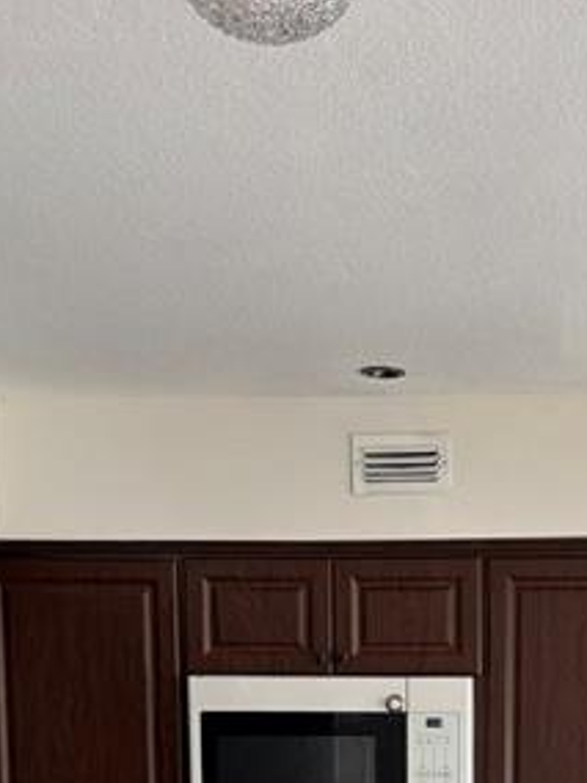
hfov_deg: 22.3
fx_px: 1470
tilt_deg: -5.5
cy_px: 857
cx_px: 471
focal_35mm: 65
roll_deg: -0.8
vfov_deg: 27.4
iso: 200
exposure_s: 1/89
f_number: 1.78
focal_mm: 6.76
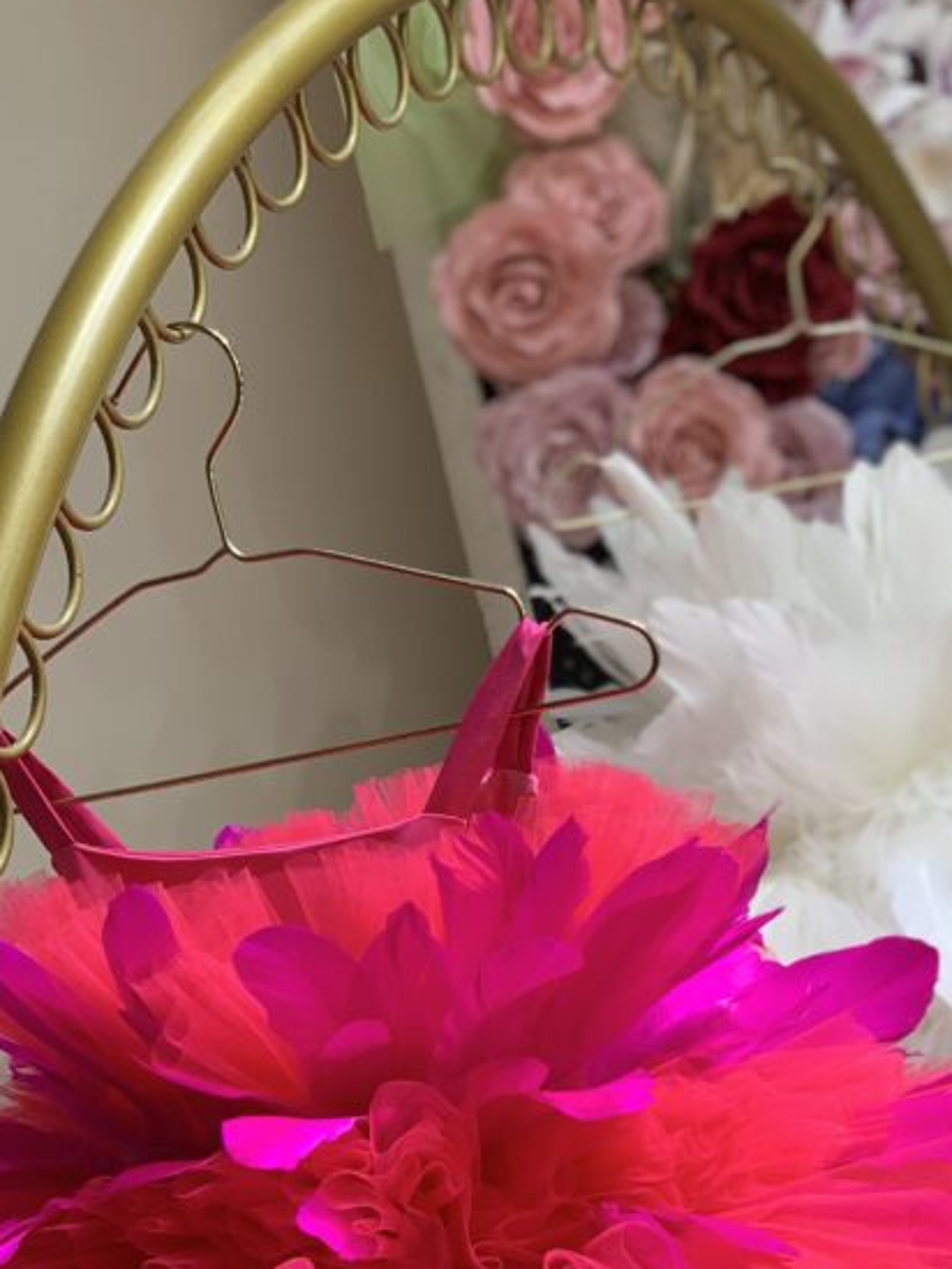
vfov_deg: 20.0
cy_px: 1045
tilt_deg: -11.4
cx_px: 684
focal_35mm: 97
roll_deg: +10.9
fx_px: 3556
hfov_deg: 15.2
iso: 40
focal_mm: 6
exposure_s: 1/100
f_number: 2.4
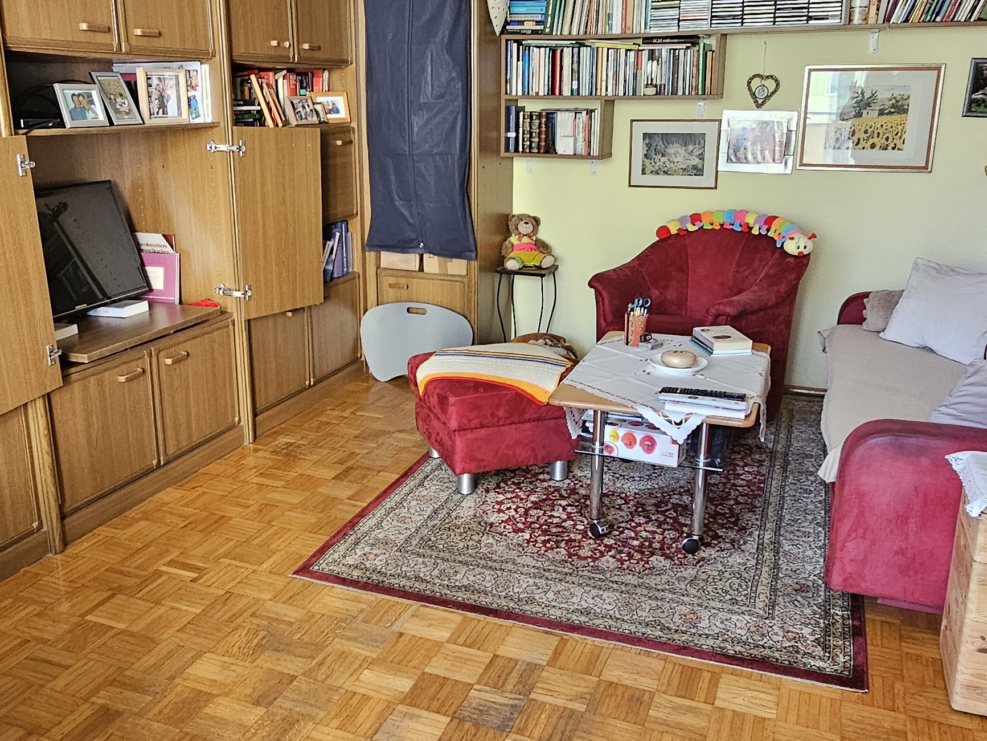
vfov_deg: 46.7
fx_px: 855
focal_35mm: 30
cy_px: 336
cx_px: 462
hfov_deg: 59.9
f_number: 2.2
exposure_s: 1/33.3
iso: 320
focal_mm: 2.2
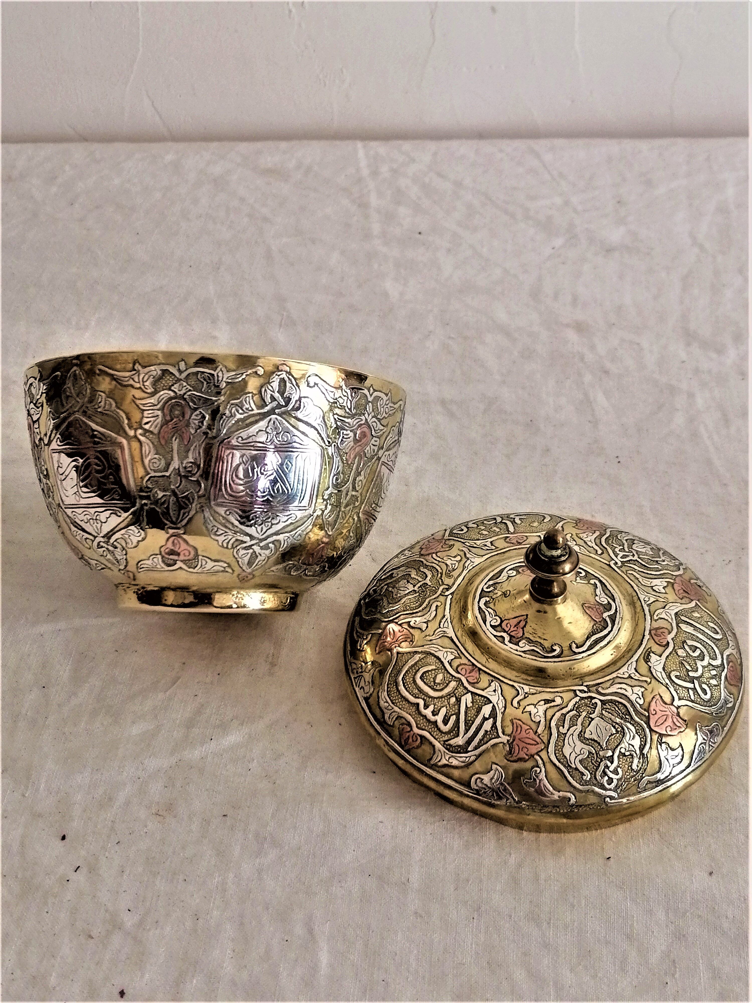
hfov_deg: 32.2
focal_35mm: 45
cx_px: 376
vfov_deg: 42.1
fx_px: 1303
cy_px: 502
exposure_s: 1/100
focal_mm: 5.4
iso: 100
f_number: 1.8
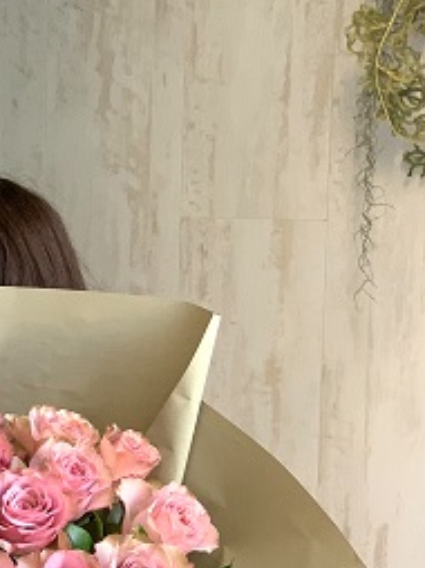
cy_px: 438
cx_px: 18
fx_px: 2017
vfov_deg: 15.9
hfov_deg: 11.9
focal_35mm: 123
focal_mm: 6
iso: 125
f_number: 2.4
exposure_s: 1/122
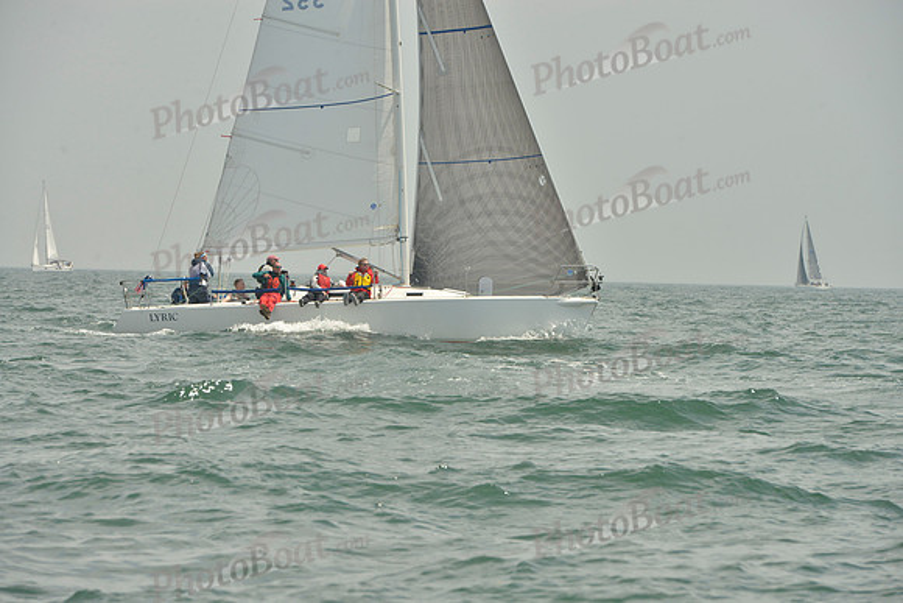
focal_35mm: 200
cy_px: 302
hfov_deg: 10.3
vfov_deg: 6.9
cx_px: 452
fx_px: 5018
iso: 560
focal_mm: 200
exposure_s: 1/1250
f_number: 13
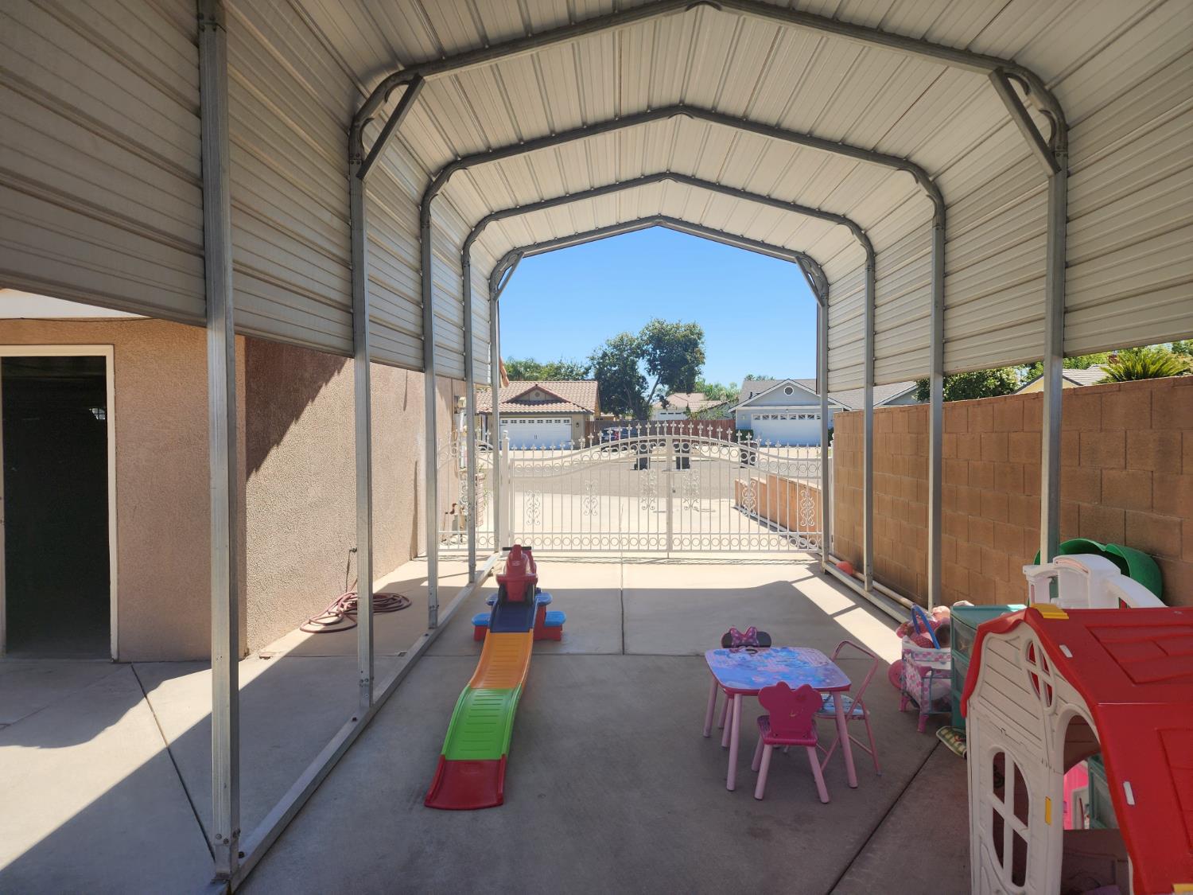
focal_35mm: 23
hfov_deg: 73.9
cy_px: 448
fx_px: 793
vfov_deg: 58.9
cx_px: 596
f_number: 1.8
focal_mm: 6.4
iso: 12
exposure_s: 1/707
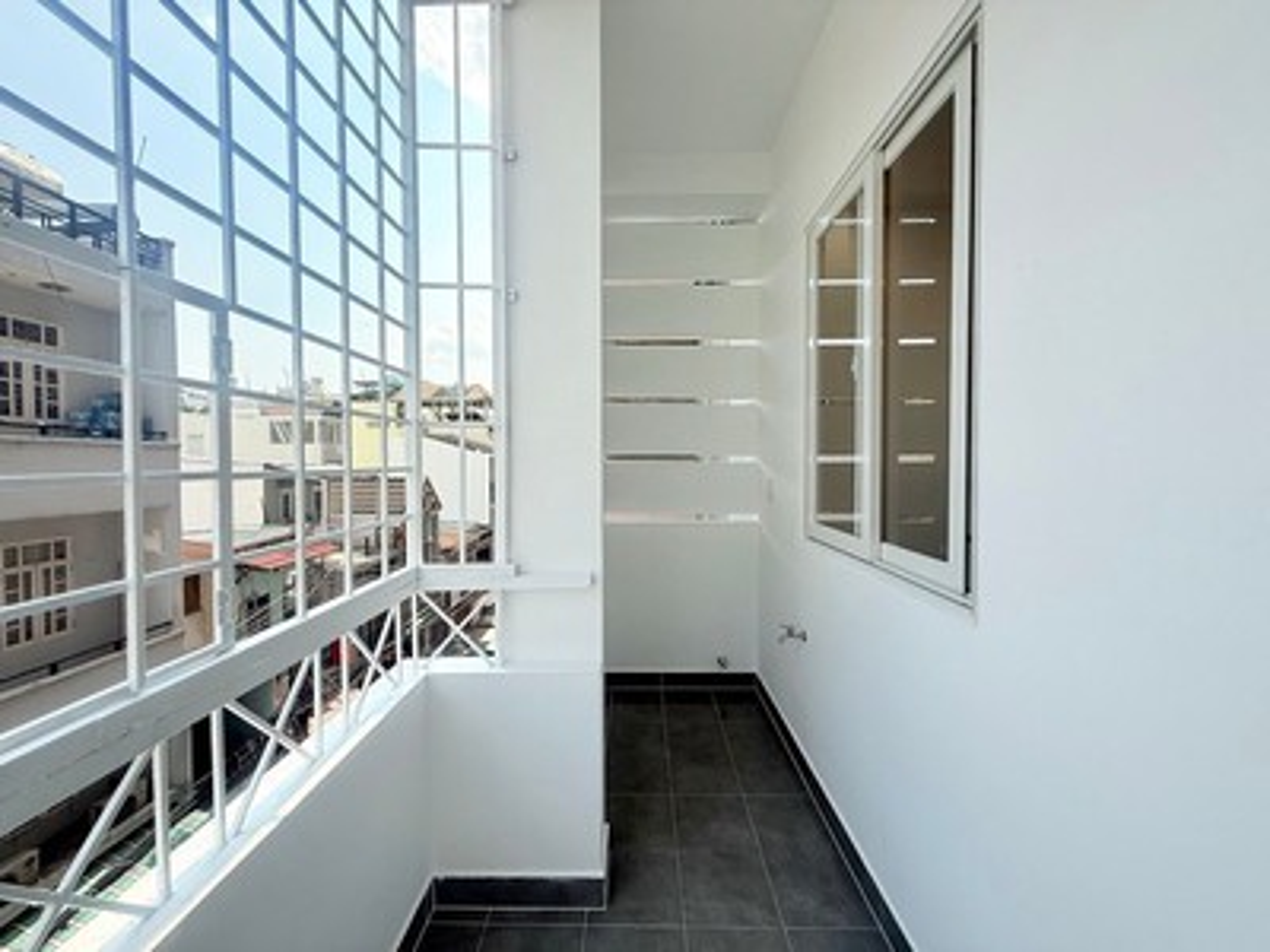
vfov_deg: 85.7
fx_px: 514
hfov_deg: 102.1
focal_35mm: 14
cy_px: 476
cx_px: 635
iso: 64
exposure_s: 1/1189
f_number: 2.2
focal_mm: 2.22
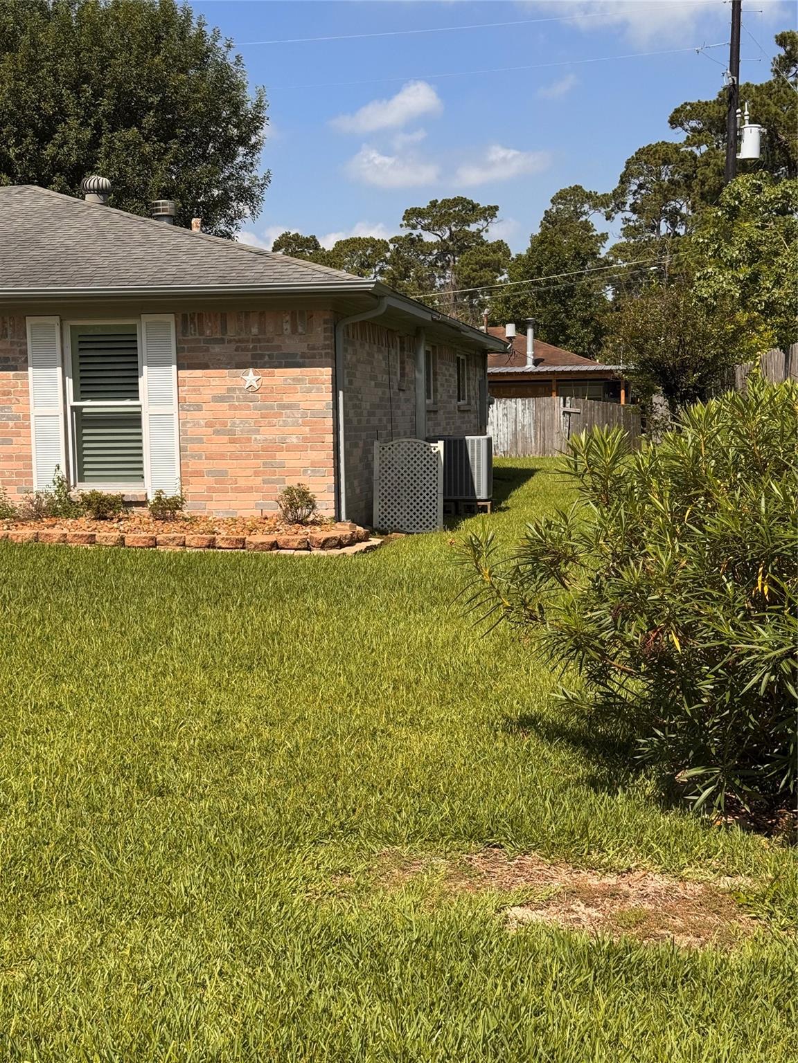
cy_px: 532
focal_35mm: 48
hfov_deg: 30.3
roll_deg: +1.2
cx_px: 399
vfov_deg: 39.7
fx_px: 1475
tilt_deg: -4.8
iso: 64
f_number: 1.78
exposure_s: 1/4310
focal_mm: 6.76
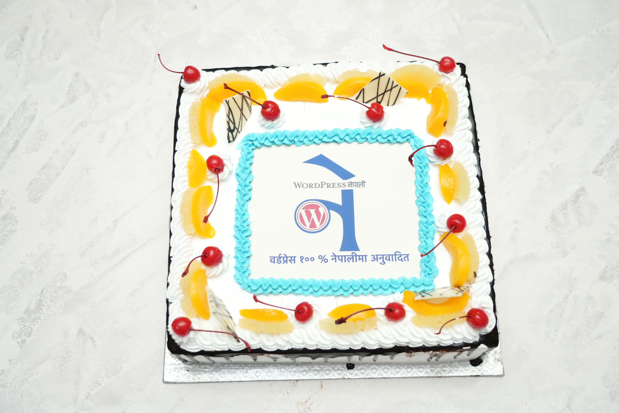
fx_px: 585
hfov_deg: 55.8
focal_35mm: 34
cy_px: 206
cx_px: 310
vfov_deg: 38.9
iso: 800
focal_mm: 34
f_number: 4
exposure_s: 1/200
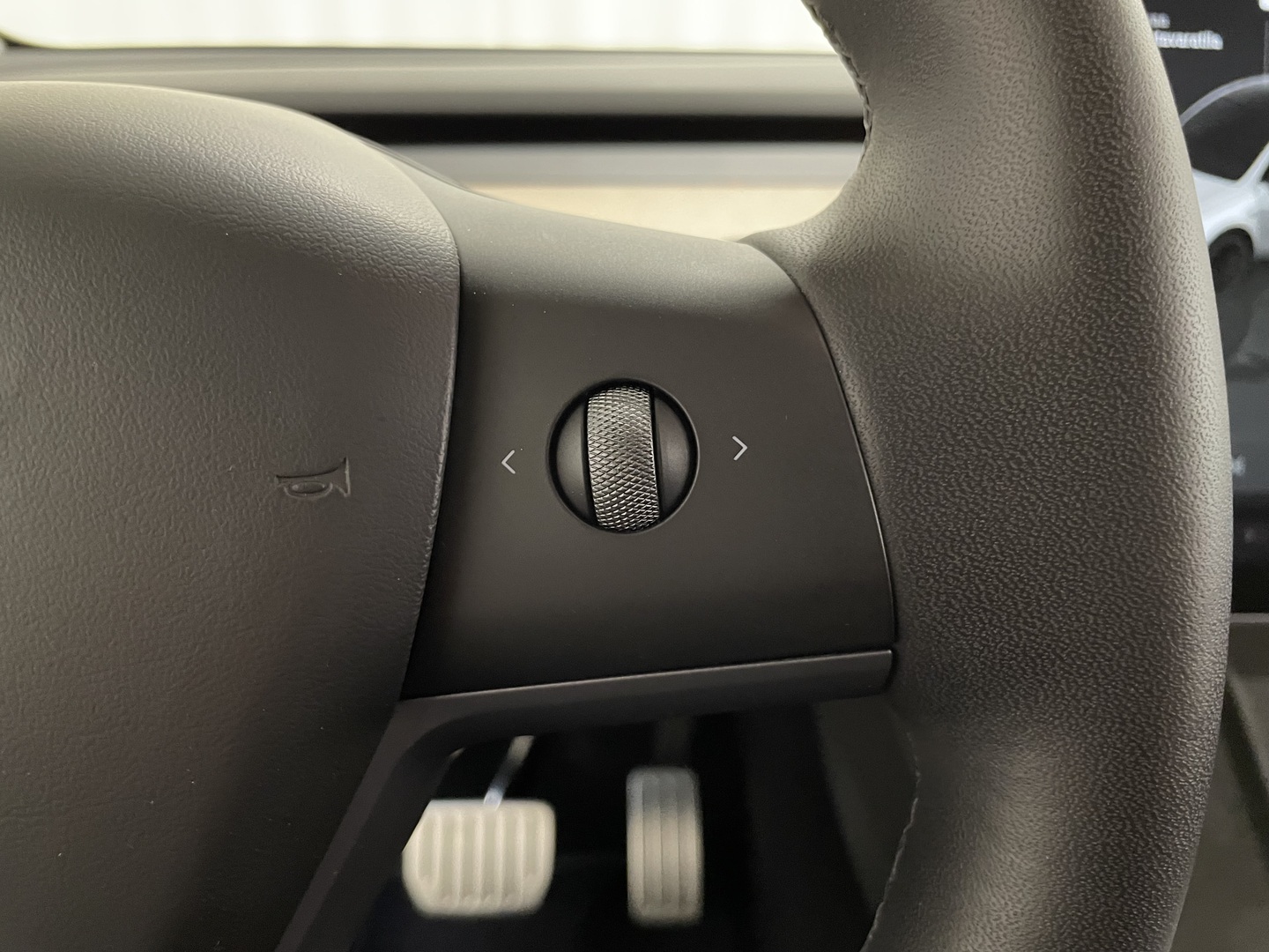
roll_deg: -1.4
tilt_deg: -20.4
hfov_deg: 67.3
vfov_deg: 53.1
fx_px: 953
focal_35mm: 26
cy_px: 476
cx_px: 634
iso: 640
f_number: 1.6
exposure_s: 1/25
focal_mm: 4.2
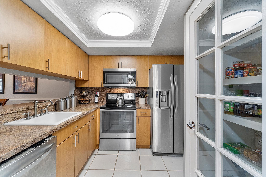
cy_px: 88
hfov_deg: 100.4
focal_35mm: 15
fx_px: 111
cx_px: 133
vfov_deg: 77.3
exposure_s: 1/2
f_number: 11
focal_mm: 10
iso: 160
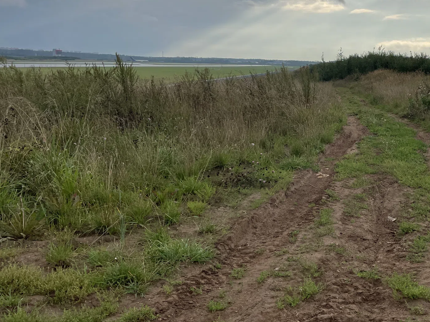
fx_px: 559
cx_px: 356
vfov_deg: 32.0
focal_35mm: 45
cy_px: 112
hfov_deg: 40.0
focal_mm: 4.2
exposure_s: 1/2304
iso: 32
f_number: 1.6
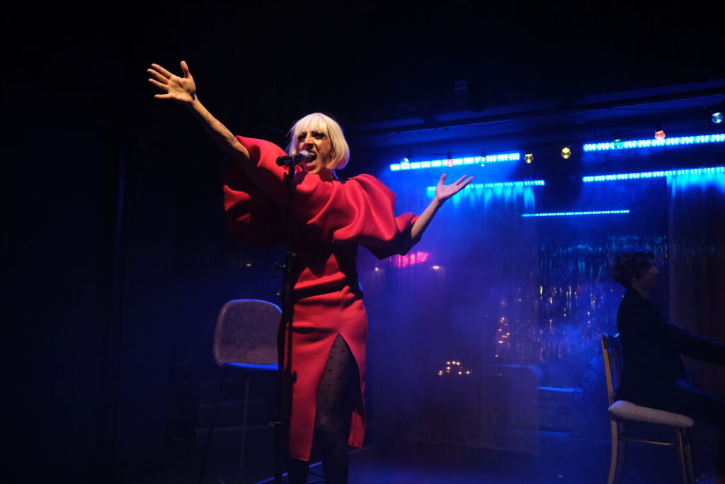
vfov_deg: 37.9
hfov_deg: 54.4
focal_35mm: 35
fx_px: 705
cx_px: 362
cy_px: 242
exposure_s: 1/250
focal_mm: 23
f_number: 2.8
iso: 1600
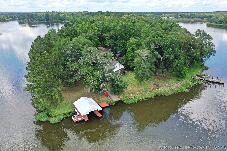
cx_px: 114
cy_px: 76
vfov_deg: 46.4
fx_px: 177
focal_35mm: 28
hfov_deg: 65.5
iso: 100
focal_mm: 10.26
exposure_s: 1/320
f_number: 4.5
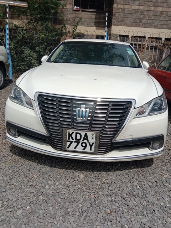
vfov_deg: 67.3
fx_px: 171
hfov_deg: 53.1
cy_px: 114
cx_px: 86
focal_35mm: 26
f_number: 2.2
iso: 101
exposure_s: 1/1724
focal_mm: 3.65
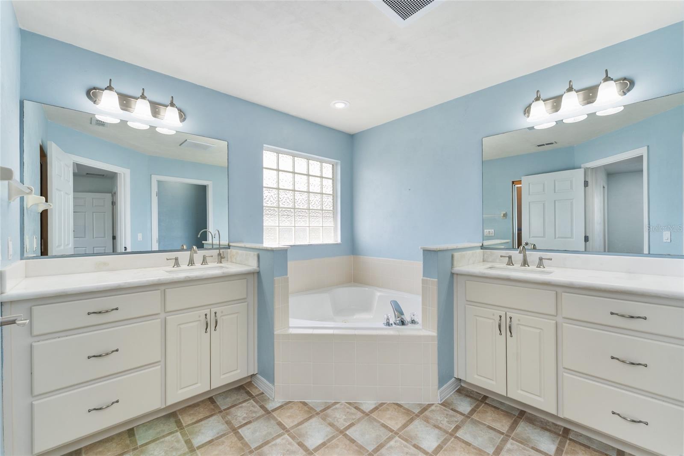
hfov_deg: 104.3
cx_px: 342
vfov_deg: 81.2
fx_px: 266
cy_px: 228
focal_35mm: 14
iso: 100
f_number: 7.1
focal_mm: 14
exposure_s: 1/15
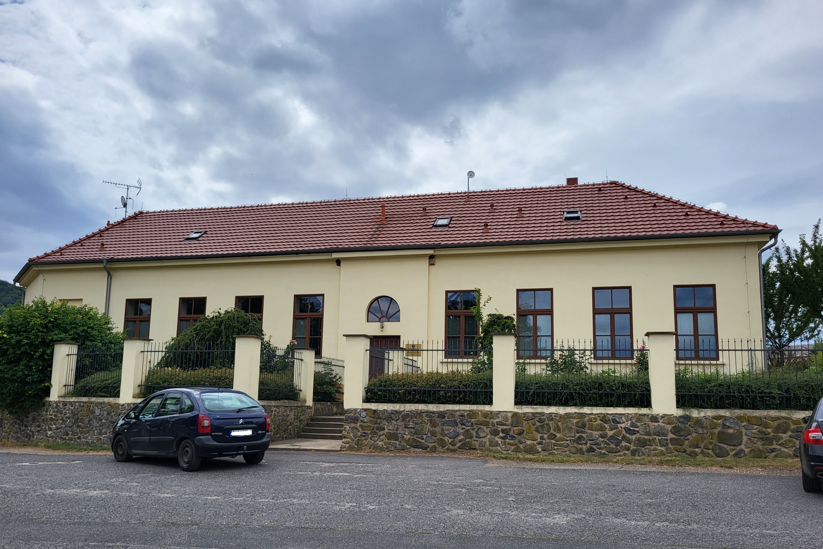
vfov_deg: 46.3
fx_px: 640
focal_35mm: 28
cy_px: 311
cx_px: 402
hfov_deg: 65.5
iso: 40
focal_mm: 5.4
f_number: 1.8
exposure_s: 1/5000
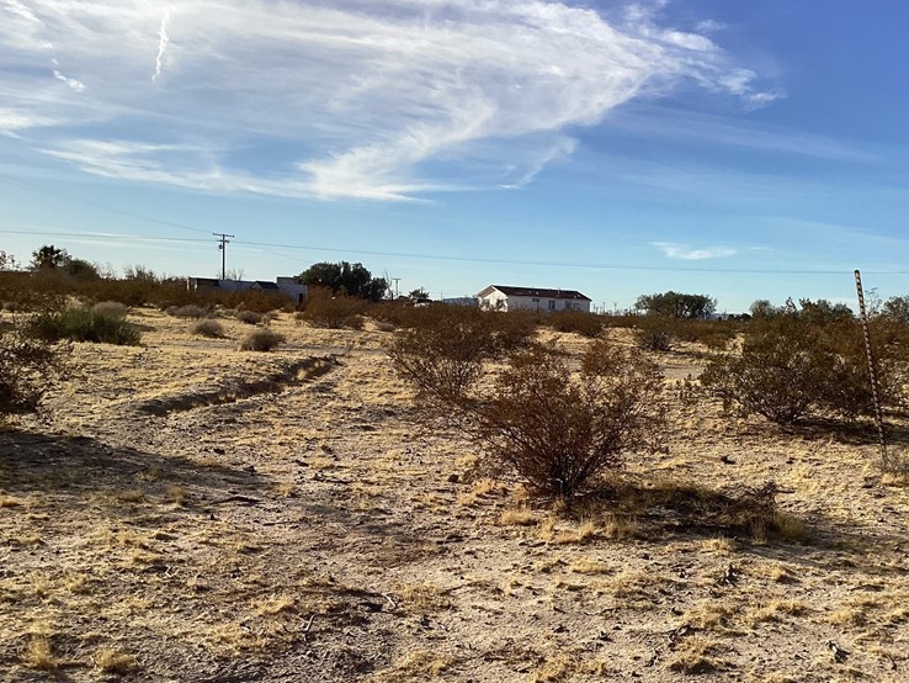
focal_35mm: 43
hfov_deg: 43.1
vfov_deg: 33.5
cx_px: 621
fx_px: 1130
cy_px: 425
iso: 25
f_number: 2.4
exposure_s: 1/1942
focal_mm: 3.3
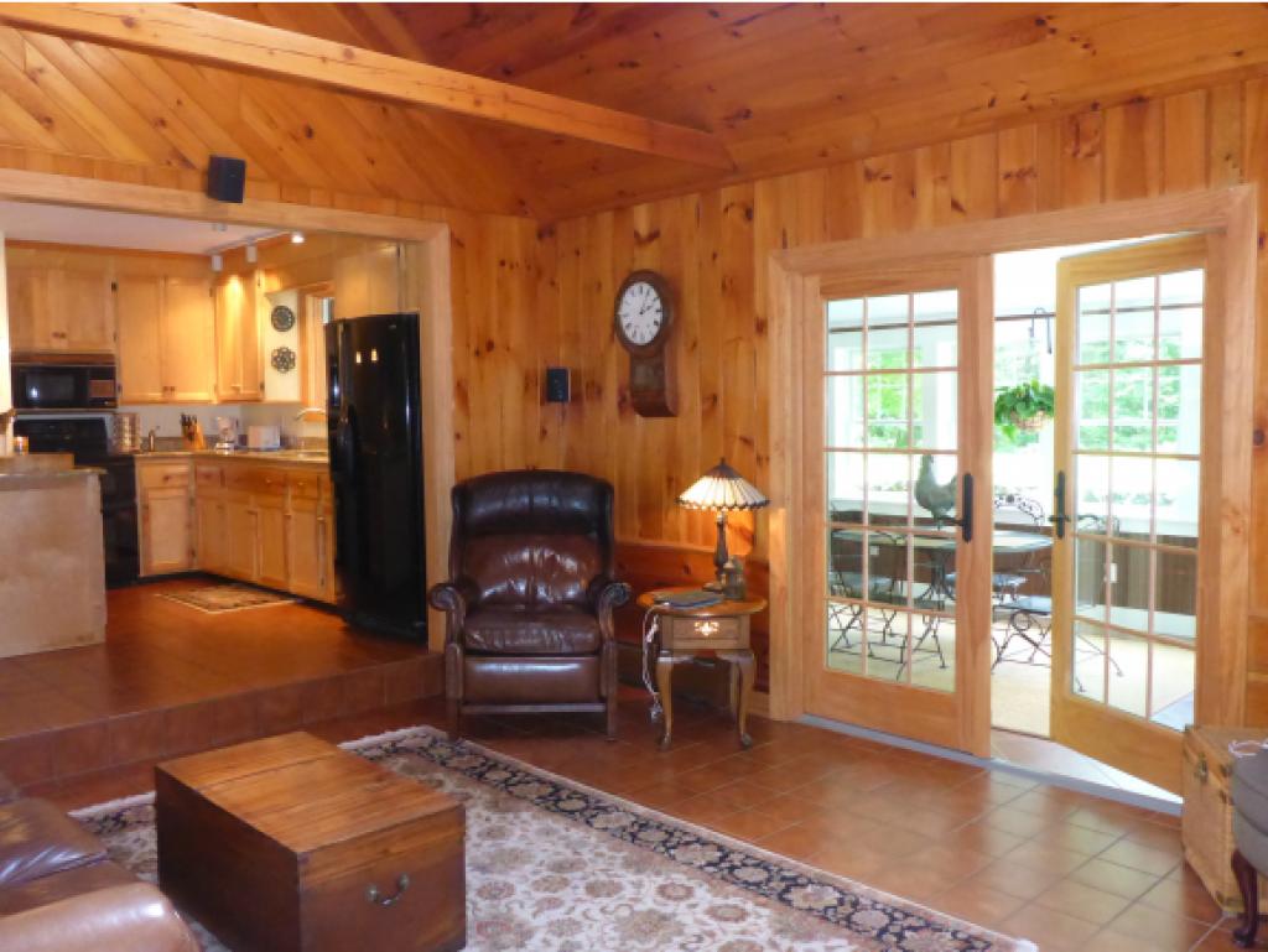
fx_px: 1026
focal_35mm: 28
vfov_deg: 49.8
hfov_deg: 63.4
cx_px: 634
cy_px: 476
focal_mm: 4.9
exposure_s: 1/60
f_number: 3.3
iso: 1000
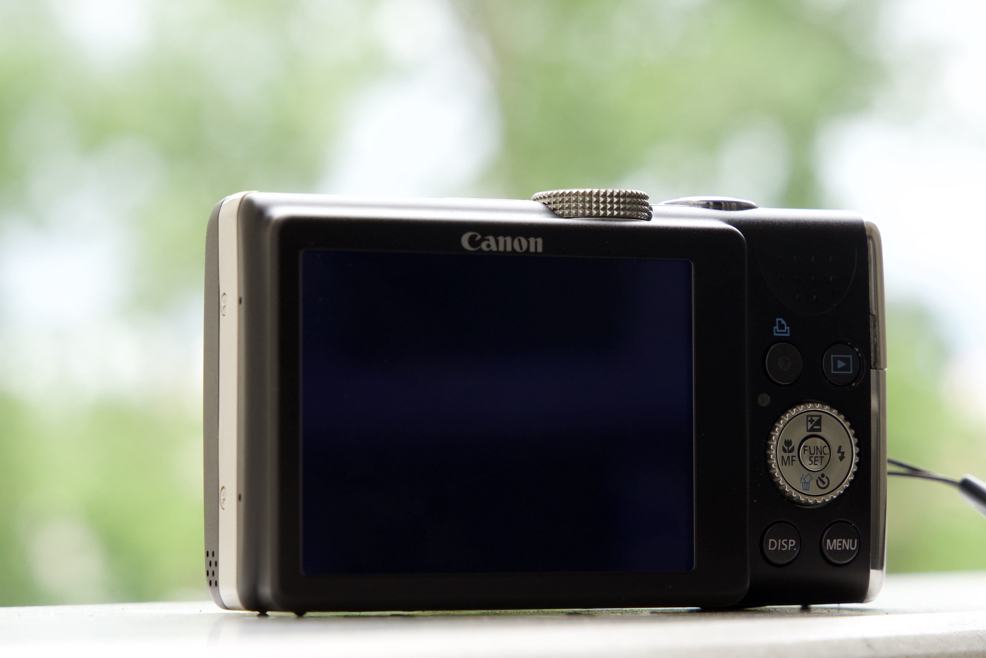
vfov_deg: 10.9
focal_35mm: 126
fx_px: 3451
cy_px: 335
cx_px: 569
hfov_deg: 16.3
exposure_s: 1/160
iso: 640
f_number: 6.3
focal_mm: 70
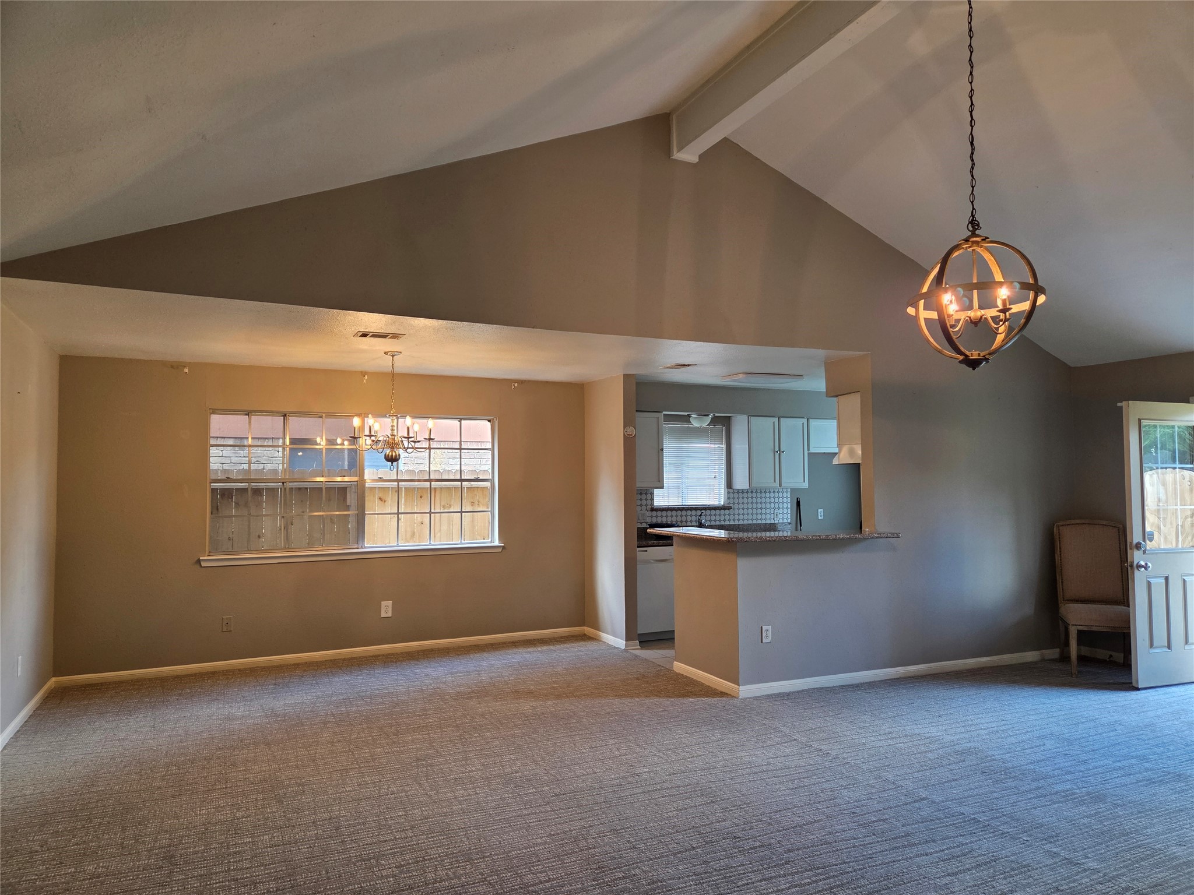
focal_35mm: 23
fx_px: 793
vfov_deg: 58.9
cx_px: 597
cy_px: 448
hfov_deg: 73.9
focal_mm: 5.4
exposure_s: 1/120
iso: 125
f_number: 1.8
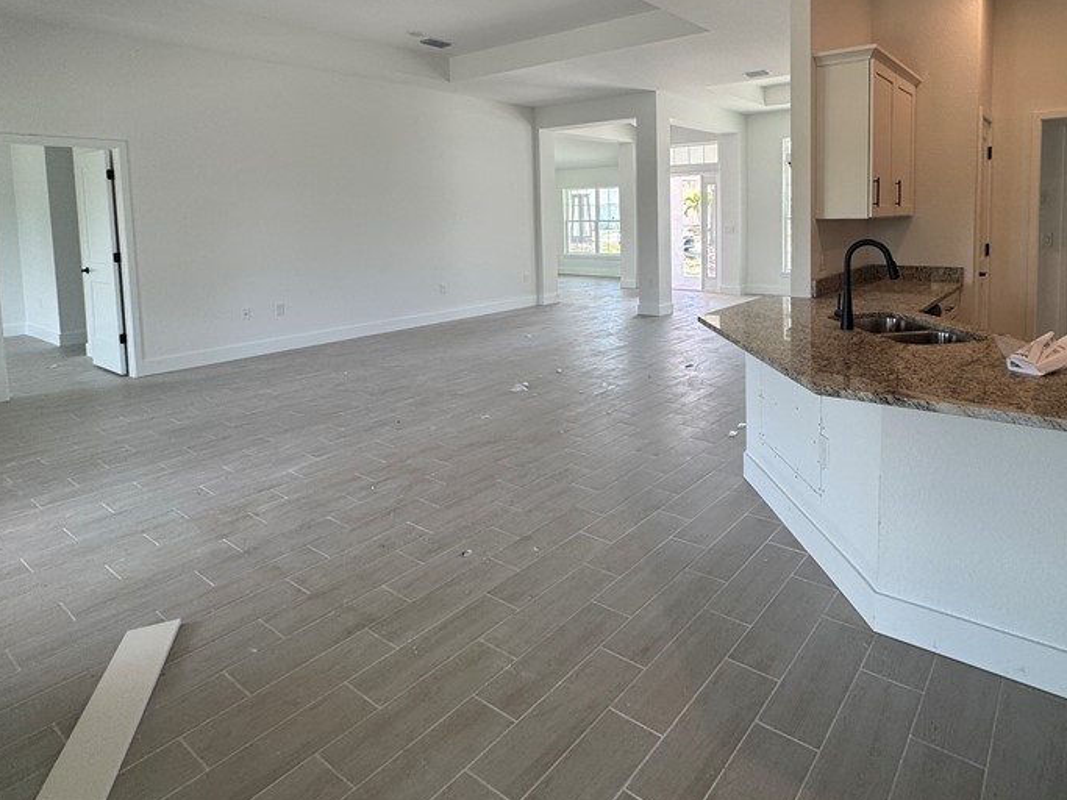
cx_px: 642
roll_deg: +0.2
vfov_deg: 61.7
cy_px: 258
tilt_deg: -4.0
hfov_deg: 78.1
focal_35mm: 21
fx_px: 647
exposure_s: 1/120
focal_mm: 2.22
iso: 64
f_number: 2.2
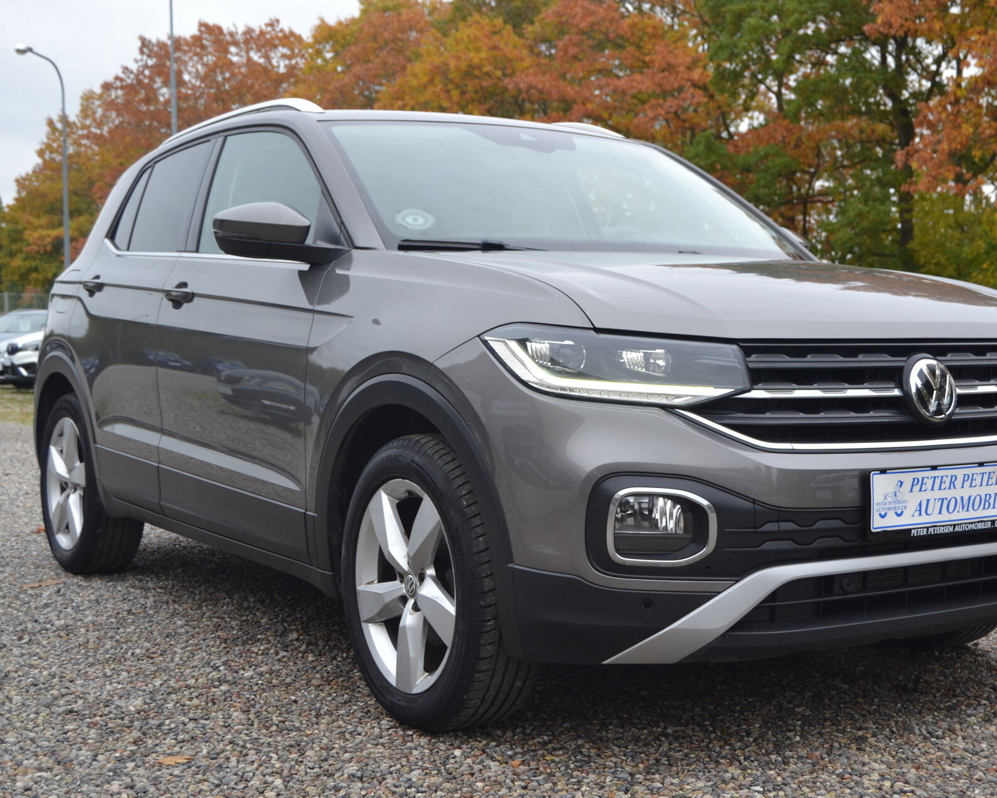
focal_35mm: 51
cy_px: 398
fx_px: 1505
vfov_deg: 29.7
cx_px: 572
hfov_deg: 36.6
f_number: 5.6
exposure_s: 1/125
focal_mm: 30
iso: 160
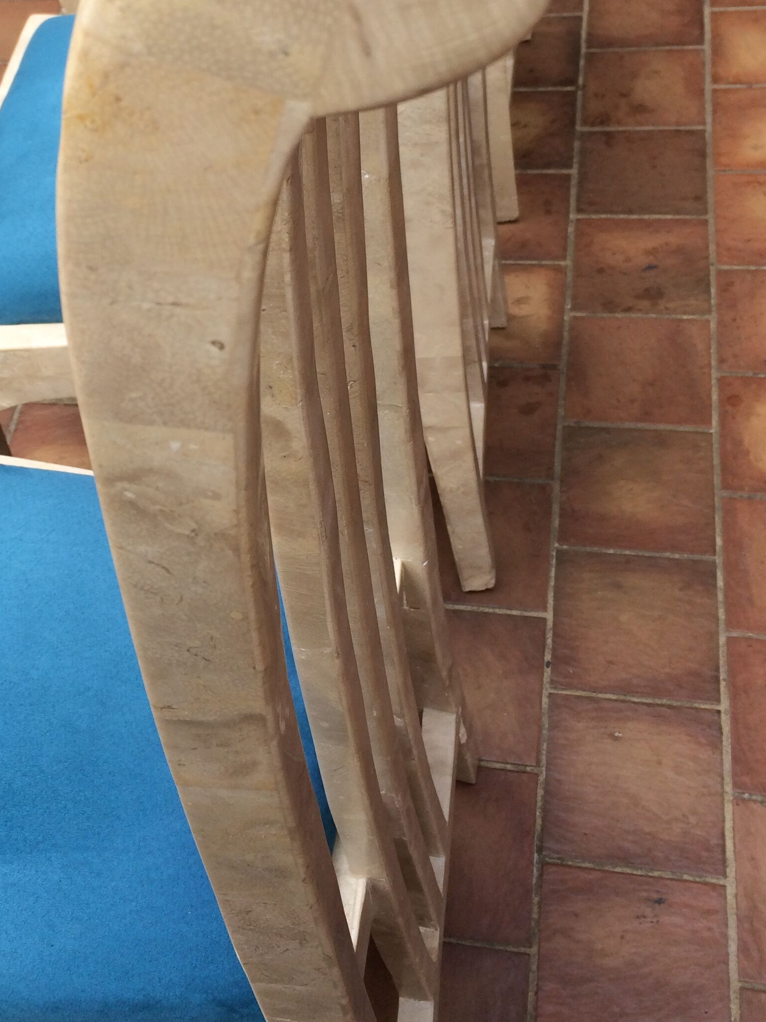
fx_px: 1357
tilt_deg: -52.2
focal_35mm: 46
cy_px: 345
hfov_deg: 31.1
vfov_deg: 40.8
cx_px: 215
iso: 32
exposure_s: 1/270
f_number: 2.2
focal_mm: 4.15
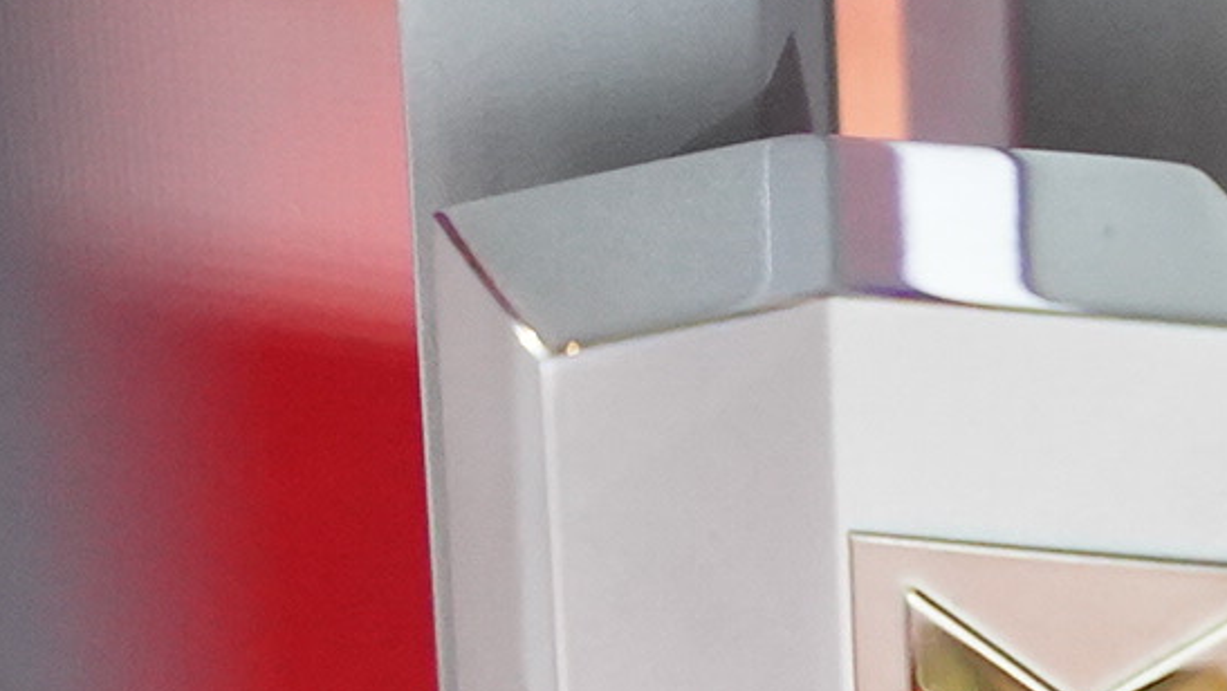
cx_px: 1270
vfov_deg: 3.0
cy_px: 974
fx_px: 13115
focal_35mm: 403
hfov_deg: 5.3
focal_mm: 70
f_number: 2.8
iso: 4000
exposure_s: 1/1000
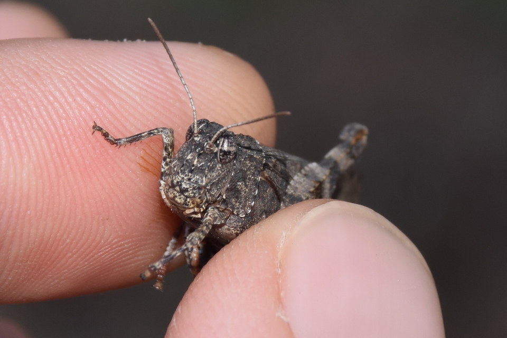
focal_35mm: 210
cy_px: 169
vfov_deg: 6.5
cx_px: 254
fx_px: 2957
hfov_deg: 9.8
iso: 100
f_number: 13
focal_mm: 140
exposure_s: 1/160
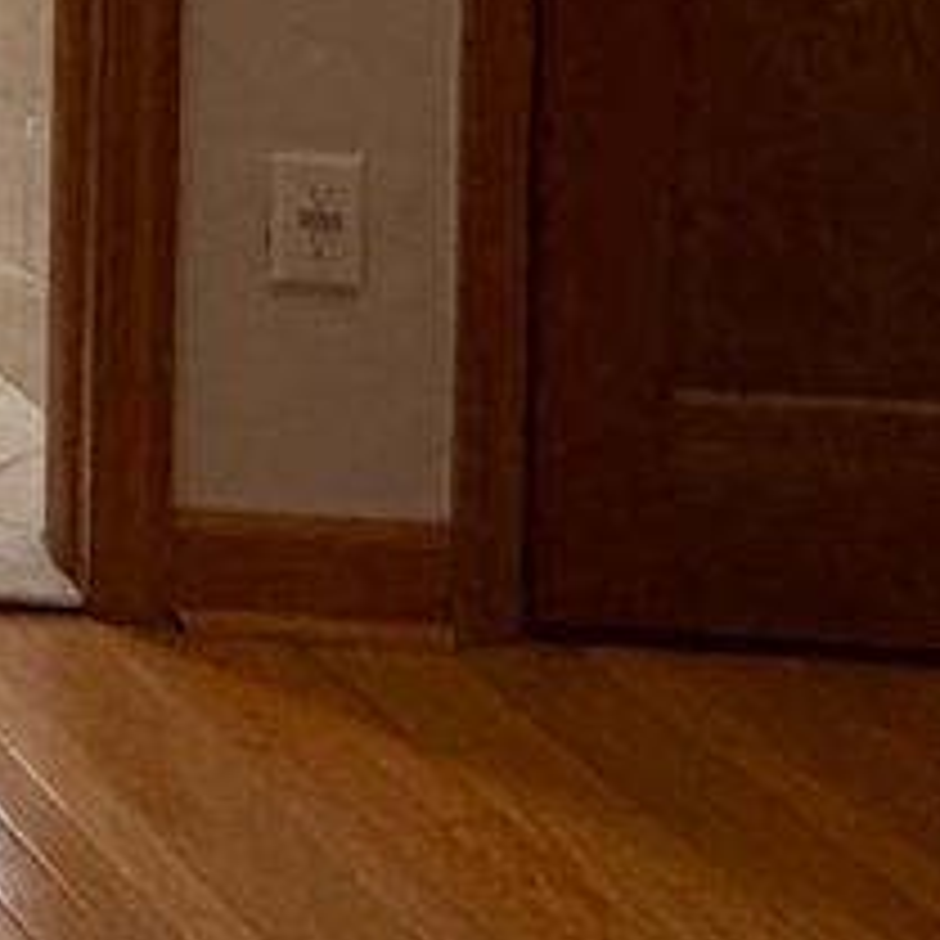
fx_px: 3717
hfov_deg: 9.6
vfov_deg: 13.0
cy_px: -751
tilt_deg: -1.3
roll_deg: -0.1
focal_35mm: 121
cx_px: -2204
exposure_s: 1/60
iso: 160
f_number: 2.2
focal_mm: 2.22
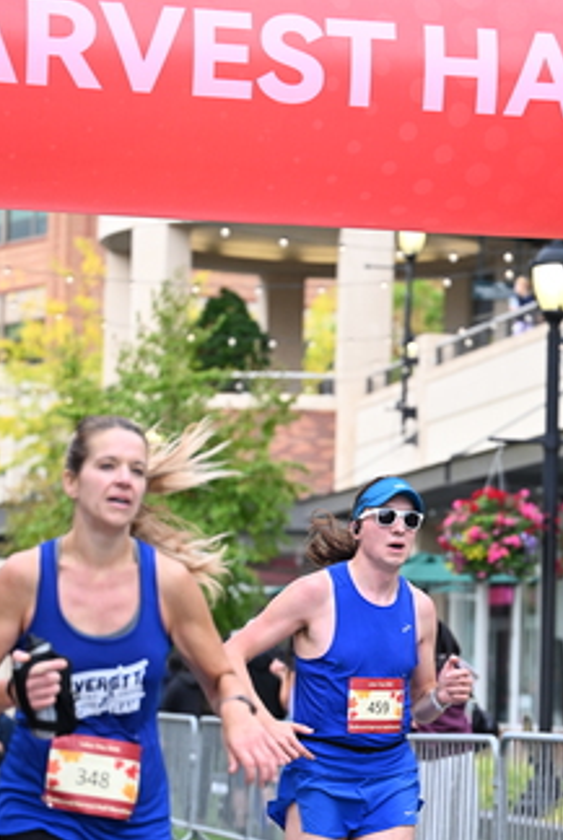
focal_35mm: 139
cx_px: 403
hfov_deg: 9.9
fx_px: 3250
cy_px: 581
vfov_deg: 14.7
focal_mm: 82
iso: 1000
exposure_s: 1/1600
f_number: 2.8
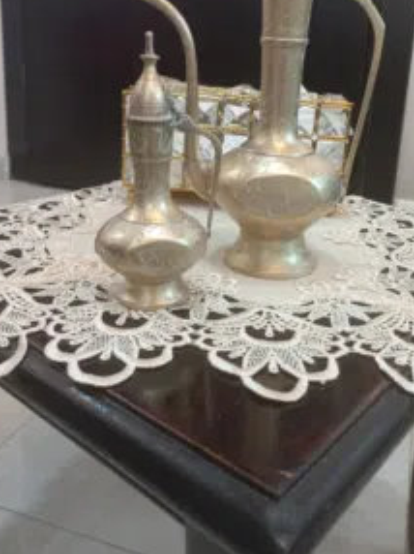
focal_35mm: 35
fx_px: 559
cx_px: 246
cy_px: 188
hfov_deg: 40.5
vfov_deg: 51.7
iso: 200
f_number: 1.8
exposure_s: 1/33.3
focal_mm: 4.6
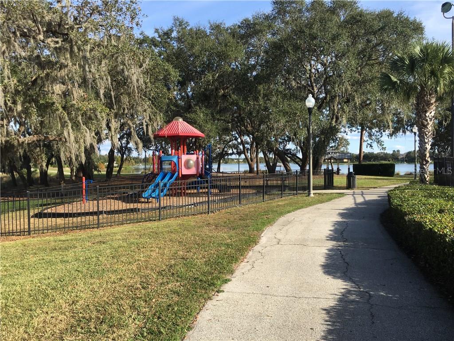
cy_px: 170
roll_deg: -0.2
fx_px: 380
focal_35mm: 29
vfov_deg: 48.2
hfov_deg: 61.7
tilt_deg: -1.8
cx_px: 227
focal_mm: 4.15
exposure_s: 1/761
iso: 25
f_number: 2.2
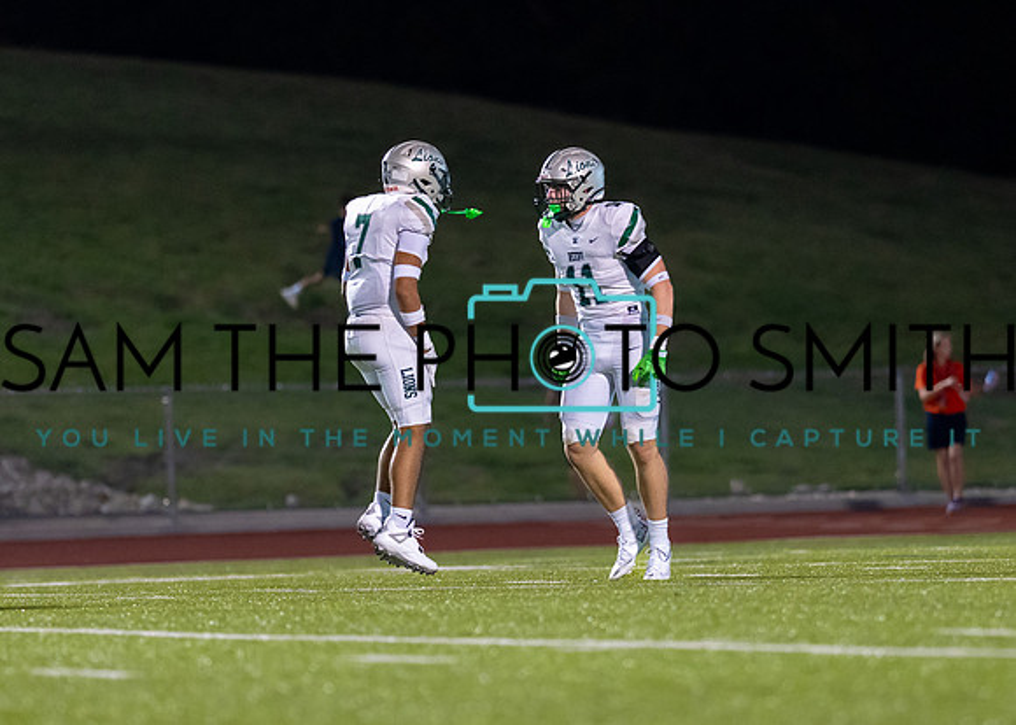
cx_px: 558
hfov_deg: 6.9
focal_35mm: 292
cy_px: 344
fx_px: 8434
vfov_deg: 4.9
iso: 1600
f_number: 1.8
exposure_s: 1/1000
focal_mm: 135
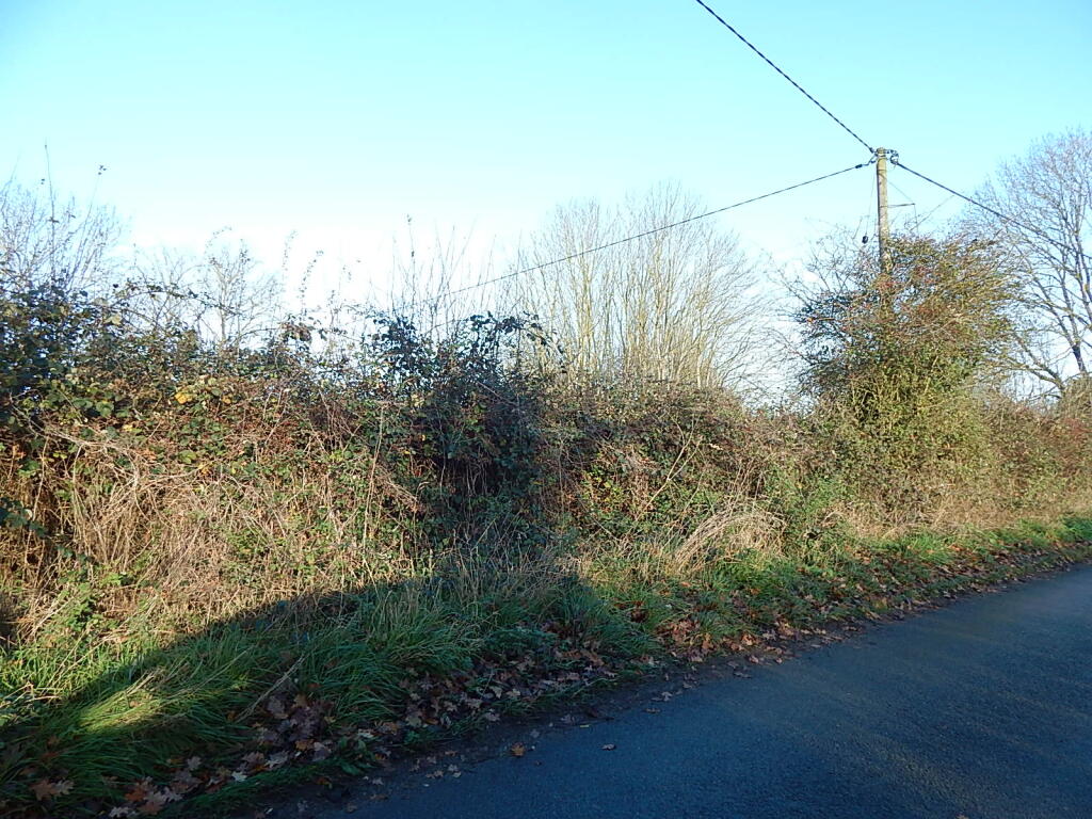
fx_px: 694
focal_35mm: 22
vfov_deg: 61.1
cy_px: 410
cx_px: 546
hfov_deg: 76.4
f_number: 3
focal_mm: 4
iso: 125
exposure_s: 1/250
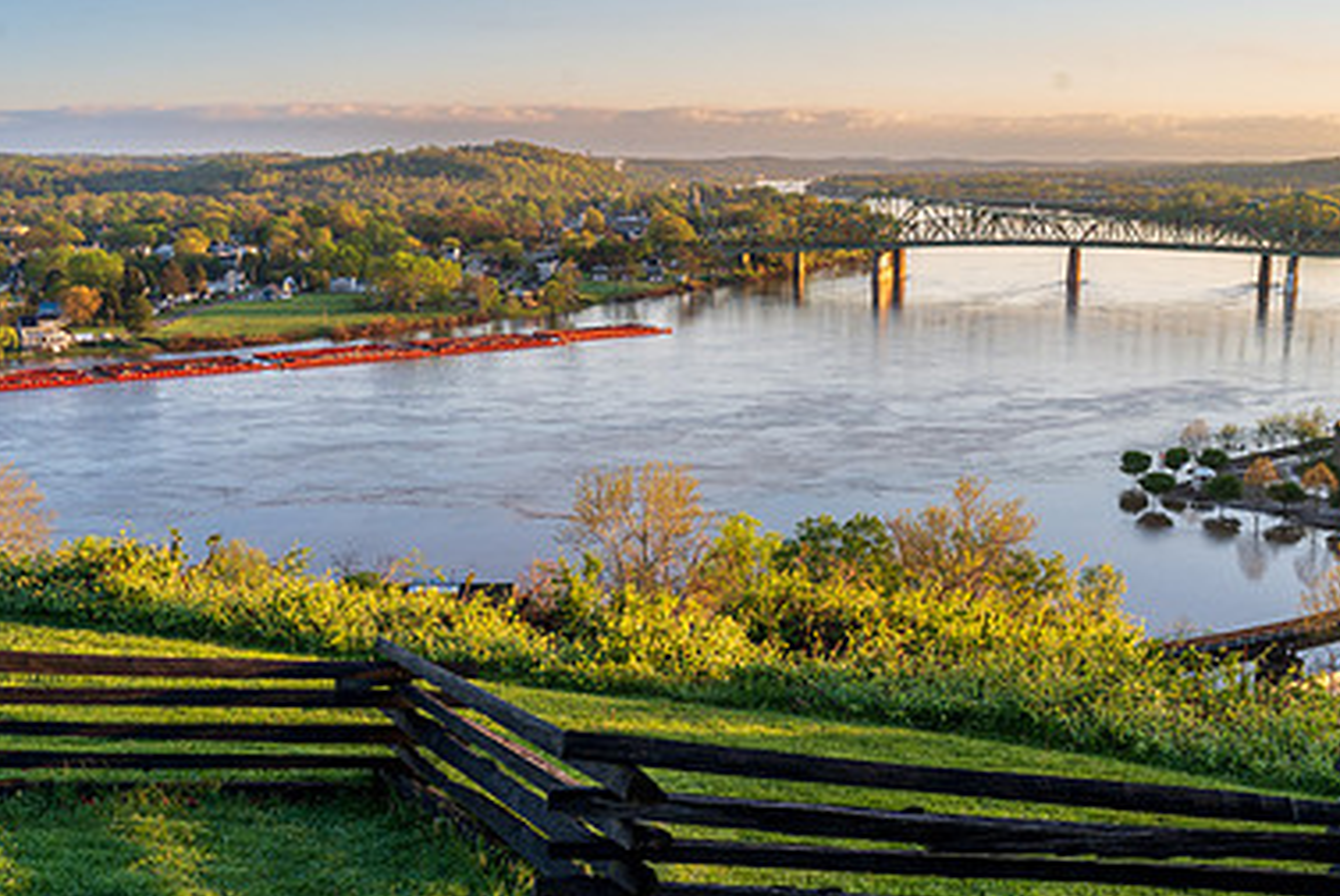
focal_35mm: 45
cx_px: 682
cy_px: 542
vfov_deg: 29.8
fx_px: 1676
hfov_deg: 43.6
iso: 100
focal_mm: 19.5
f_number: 13
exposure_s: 1/15
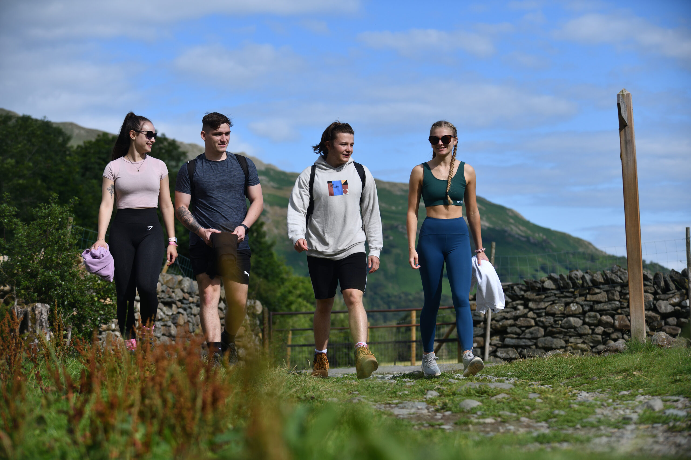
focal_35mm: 82
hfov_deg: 24.8
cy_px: 230
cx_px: 346
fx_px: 1574
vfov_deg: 16.7
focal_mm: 82
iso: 160
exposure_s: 1/2500
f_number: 4.5
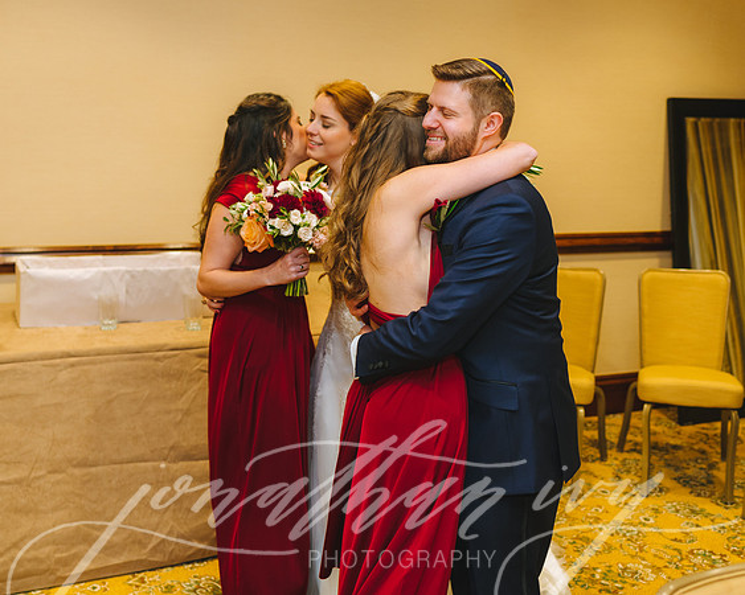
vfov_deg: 33.9
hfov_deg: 41.8
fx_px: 976
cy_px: 261
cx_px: 385
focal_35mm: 44
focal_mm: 35
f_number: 2.5
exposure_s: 1/160
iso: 800
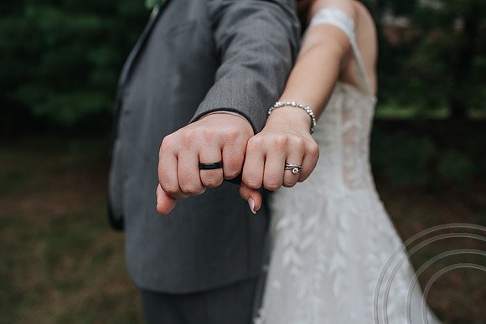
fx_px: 473
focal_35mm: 35
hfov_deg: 54.4
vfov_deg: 37.9
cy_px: 162
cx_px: 243
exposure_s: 1/1000
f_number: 3.2
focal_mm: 35
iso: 160
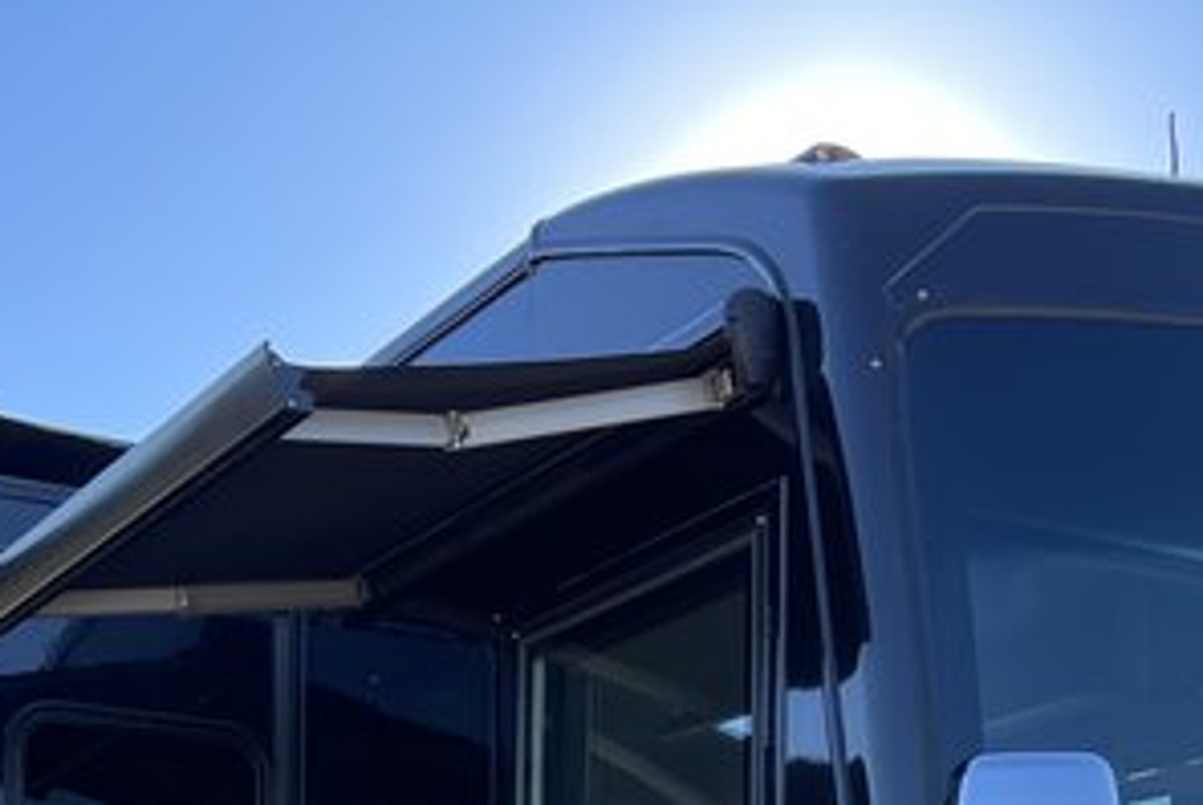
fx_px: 2442
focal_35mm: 73
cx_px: 427
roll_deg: -1.6
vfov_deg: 17.1
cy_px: 1175
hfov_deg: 27.5
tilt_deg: +4.0
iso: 32
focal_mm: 5.1
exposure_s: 1/796
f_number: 1.6
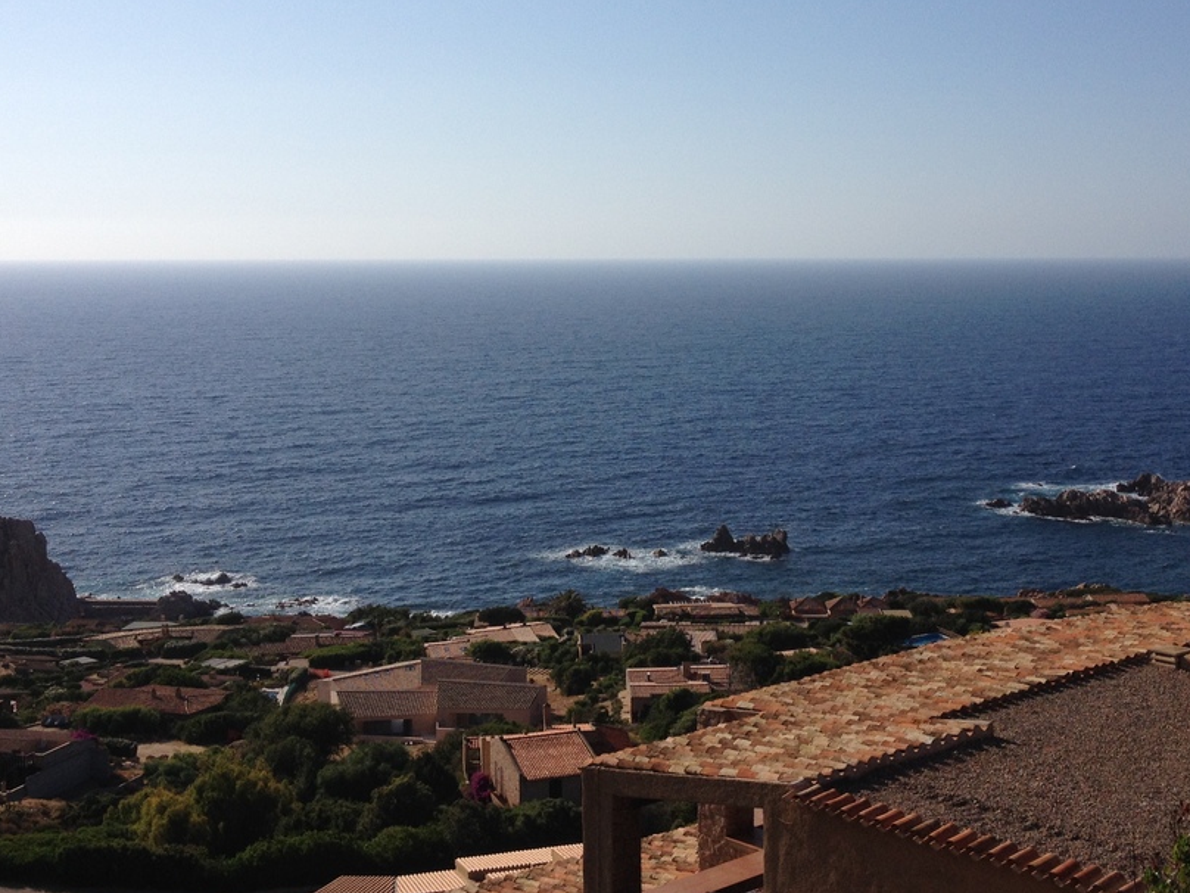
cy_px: 318
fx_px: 1788
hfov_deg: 36.7
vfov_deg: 27.9
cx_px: 704
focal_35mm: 52
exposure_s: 1/3690
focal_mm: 4.28
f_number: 2.4
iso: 50
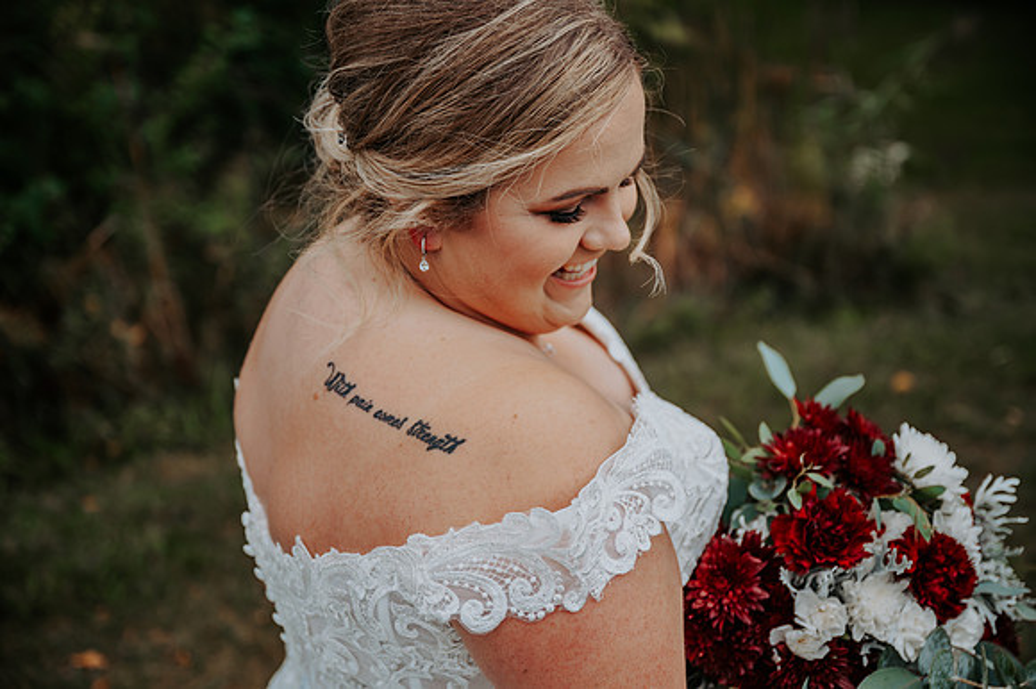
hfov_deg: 43.6
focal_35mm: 45
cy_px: 344
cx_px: 518
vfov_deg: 29.8
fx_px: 1294
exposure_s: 1/1000
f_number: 2.8
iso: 200
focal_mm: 45
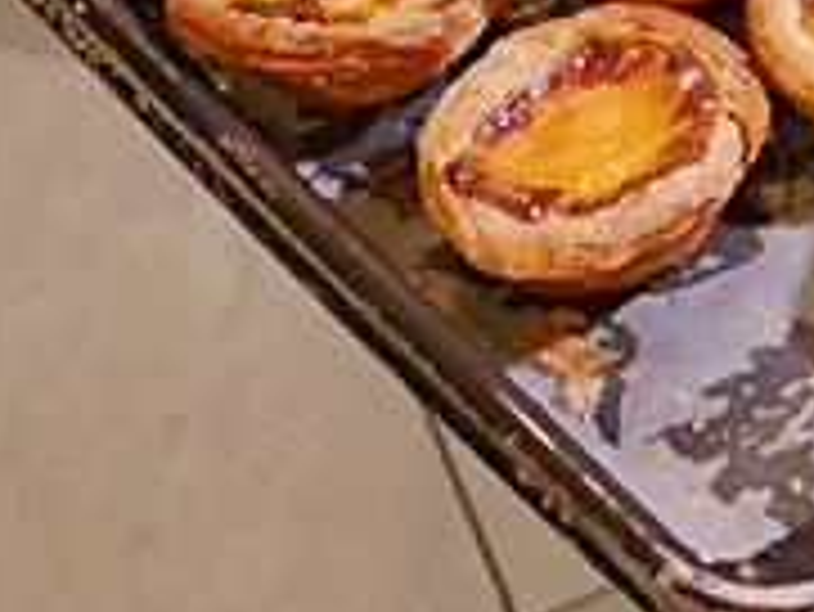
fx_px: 3647
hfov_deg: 11.8
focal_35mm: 155
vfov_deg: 8.9
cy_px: -740
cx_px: 1430
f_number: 2.5
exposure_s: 1/50
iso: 3200
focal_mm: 14
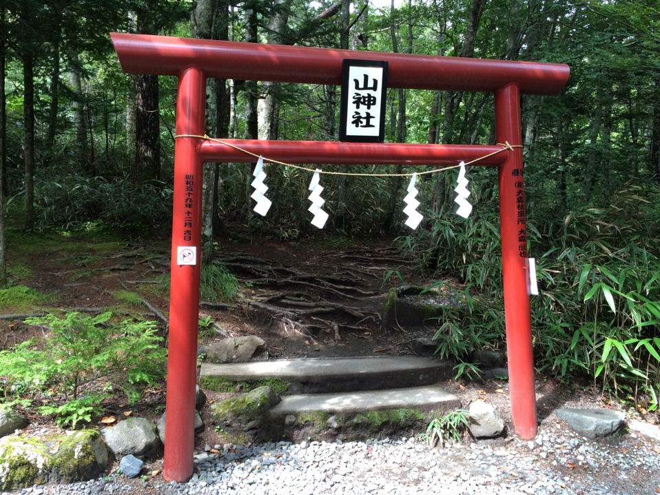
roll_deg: +0.8
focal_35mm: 31
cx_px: 319
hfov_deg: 58.4
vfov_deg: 45.4
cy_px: 235
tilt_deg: -1.3
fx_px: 591
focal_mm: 4.15
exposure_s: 1/120
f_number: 2.2
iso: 50
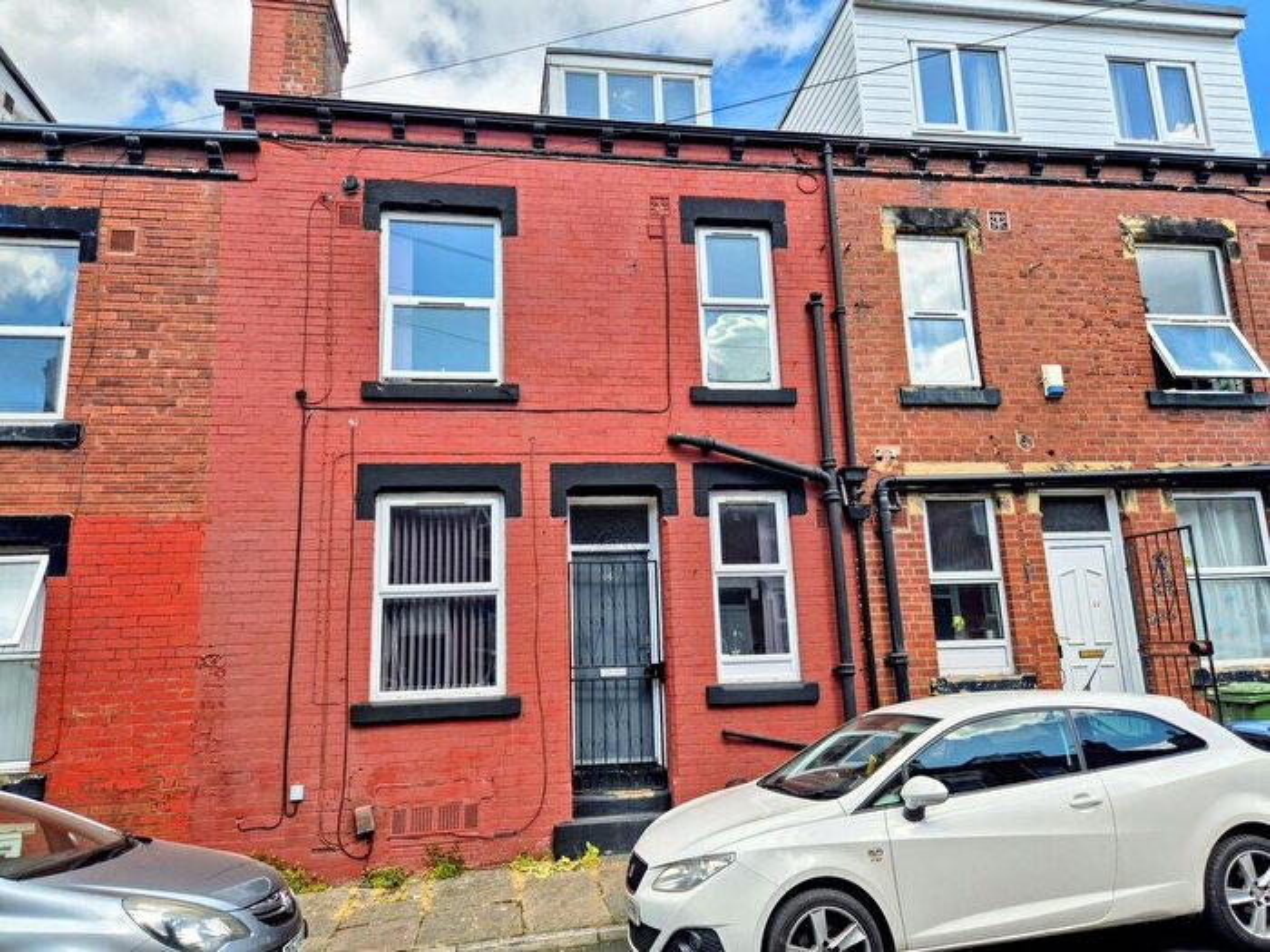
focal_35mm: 23
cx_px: 635
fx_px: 844
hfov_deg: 73.9
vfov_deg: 58.9
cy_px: 476
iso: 25
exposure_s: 1/1128
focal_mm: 5.4
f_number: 1.8
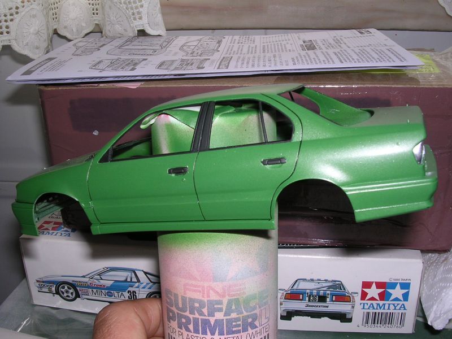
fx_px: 496
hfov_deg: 49.0
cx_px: 226
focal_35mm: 38
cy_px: 170
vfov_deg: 37.7
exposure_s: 1/60.1
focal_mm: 5.8
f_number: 5.6
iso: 100
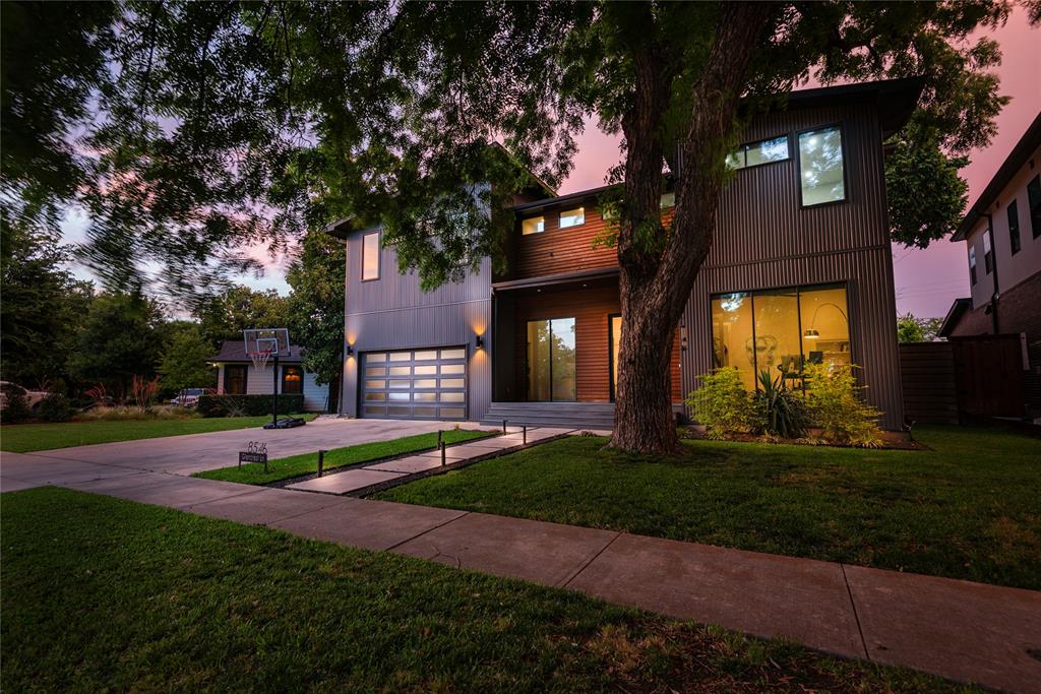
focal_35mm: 16
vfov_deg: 73.8
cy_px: 347
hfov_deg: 96.7
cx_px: 520
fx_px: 463
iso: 100
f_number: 7.1
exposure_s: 1/2
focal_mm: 16
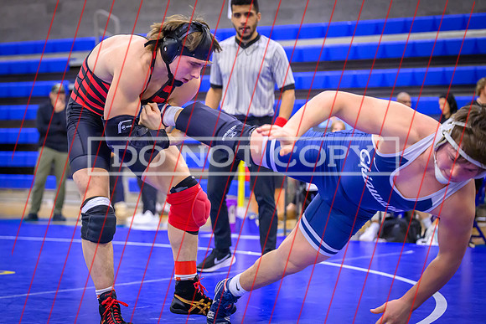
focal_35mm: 90
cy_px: 139
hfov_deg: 22.6
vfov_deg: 15.2
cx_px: 177
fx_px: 1215
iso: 6400
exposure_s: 1/640
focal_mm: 70
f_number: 2.8
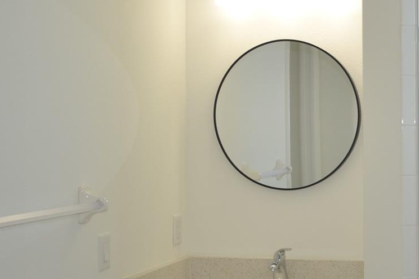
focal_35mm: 71
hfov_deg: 27.9
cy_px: 136
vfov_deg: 19.2
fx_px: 826
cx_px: 330
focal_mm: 22
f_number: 4.5
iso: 250
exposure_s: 1/125
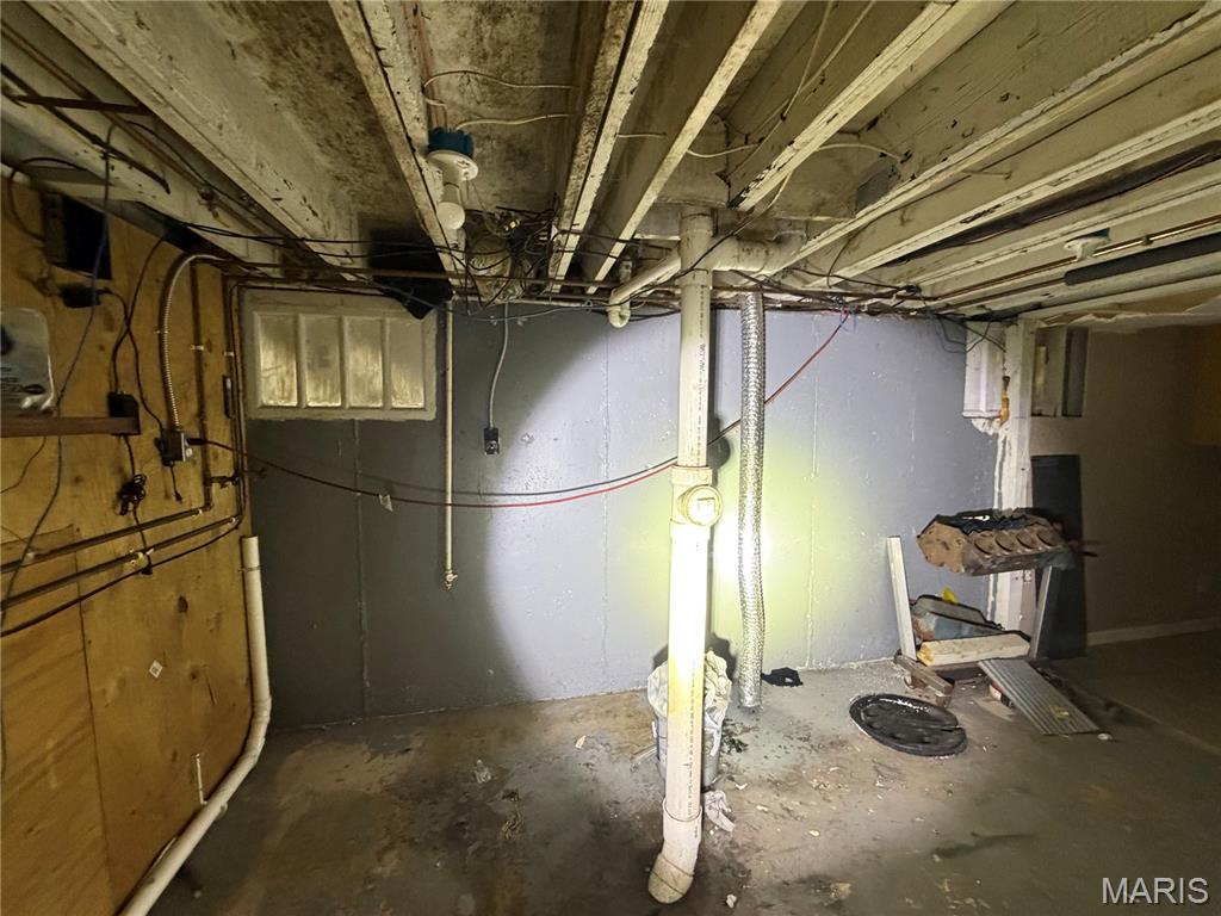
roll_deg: +0.0
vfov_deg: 85.7
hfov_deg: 102.1
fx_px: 494
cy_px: 458
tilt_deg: -4.2
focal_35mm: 14
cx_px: 610
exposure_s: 1/60
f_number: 2.2
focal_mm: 2.22
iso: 640
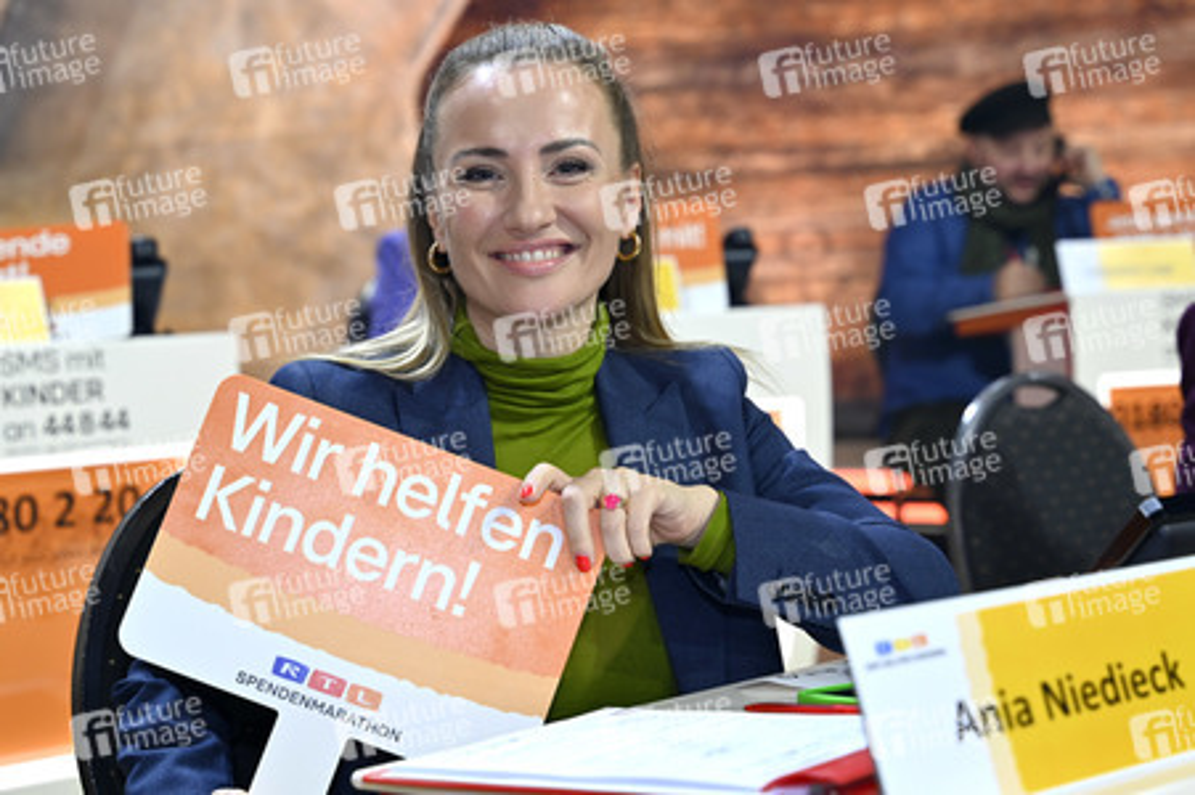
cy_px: 398
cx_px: 598
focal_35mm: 59
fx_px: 1957
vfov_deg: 23.0
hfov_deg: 34.0
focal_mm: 59
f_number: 4
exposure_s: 1/200
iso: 1000
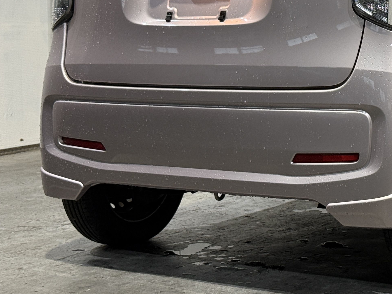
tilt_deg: -0.2
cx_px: 371
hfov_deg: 19.2
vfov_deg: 14.6
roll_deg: +0.7
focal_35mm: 100
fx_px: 1133
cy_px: 13
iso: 160
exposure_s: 1/60
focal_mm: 6.76
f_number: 1.78
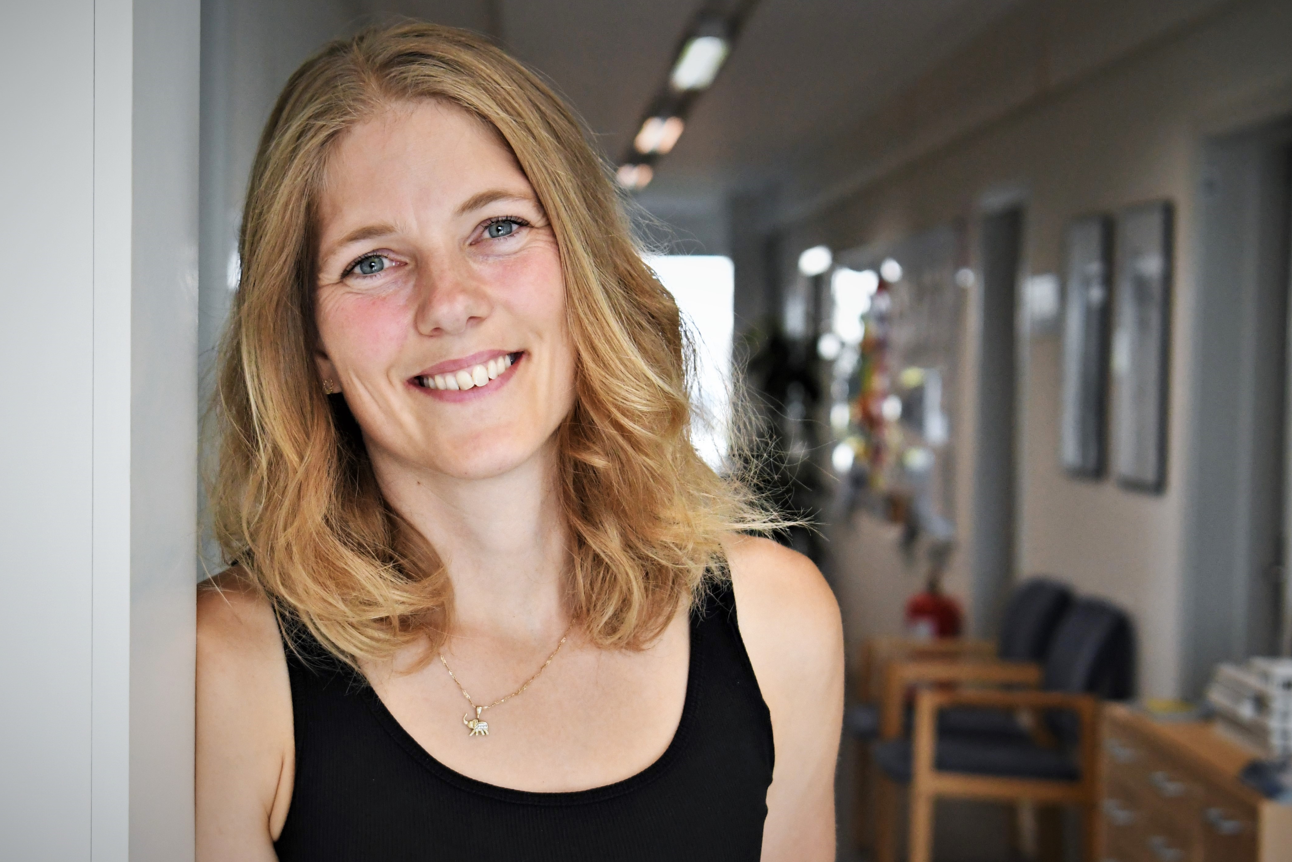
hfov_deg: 33.9
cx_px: 647
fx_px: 2118
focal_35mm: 59
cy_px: 444
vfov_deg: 23.0
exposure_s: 1/1250
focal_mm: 38
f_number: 3.5
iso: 2500
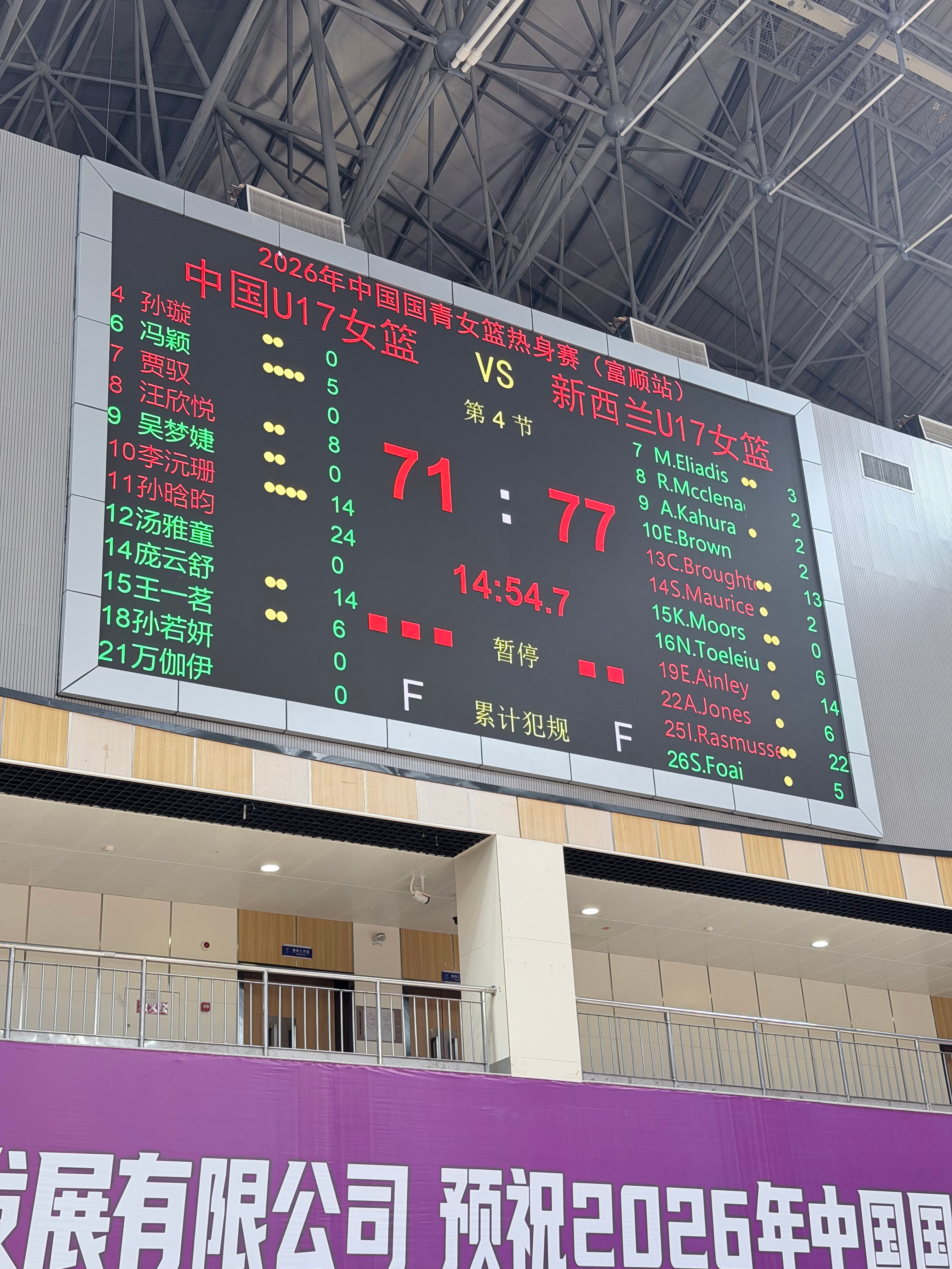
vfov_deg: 39.7
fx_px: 1760
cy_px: 634
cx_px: 476
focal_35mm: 48
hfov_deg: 30.3
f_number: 1.78
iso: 50
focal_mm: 6.76
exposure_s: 1/121
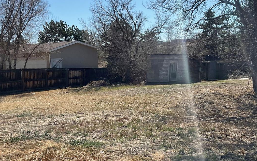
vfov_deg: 27.4
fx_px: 329
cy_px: 79
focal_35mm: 47
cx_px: 112
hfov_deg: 42.6
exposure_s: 1/2227
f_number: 1.8
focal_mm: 3
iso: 16
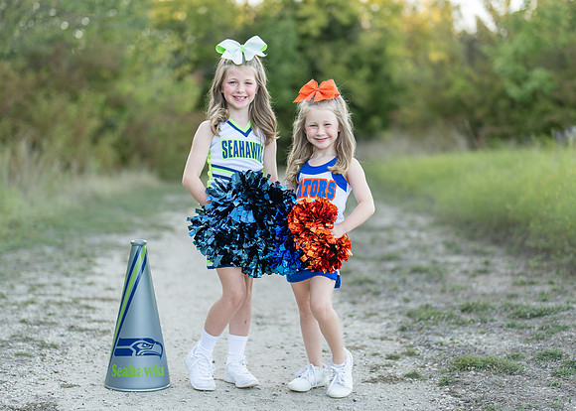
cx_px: 300
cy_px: 219
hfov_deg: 28.3
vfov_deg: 20.4
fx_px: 1143
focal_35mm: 70
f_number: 1.2
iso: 100
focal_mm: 50
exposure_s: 1/640
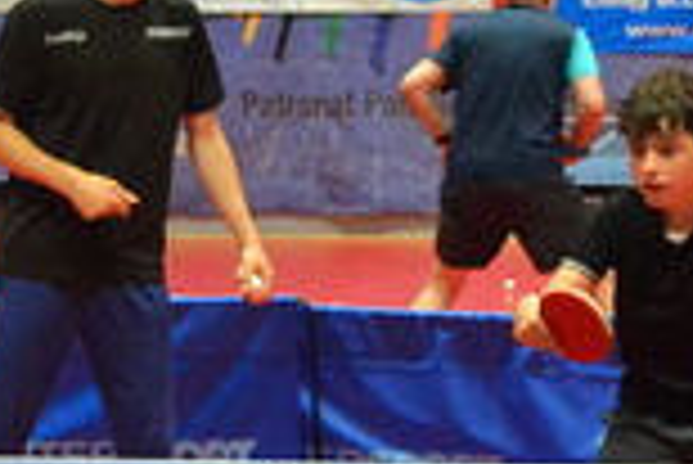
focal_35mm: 200
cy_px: 369
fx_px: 3854
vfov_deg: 6.9
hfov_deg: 10.3
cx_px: 241
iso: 3200
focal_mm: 24
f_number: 4
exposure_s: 1/160
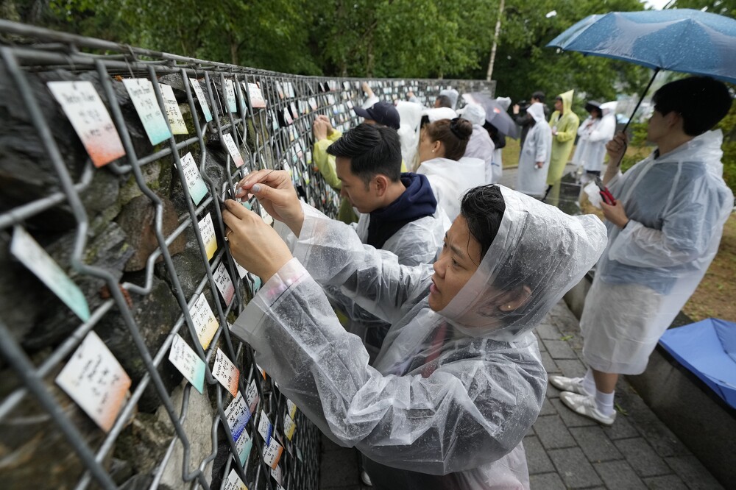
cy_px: 245
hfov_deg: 96.8
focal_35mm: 16
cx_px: 368
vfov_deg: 73.7
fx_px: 327
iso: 2000
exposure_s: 1/500
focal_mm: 16
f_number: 4.5
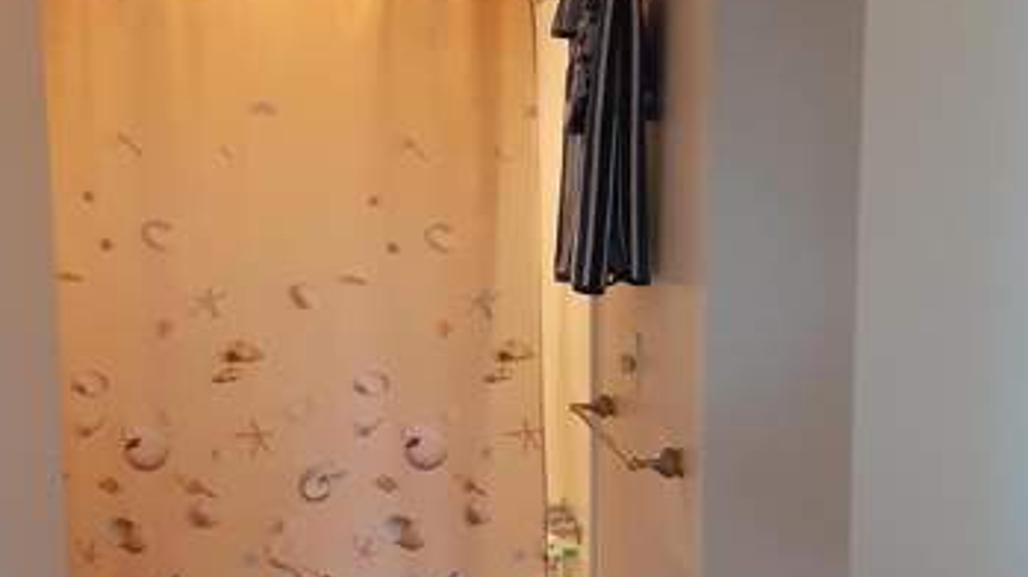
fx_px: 1471
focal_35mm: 54
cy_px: 427
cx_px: 448
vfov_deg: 22.0
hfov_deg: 38.4
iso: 200
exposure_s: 1/24
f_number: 1.9
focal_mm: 2.91
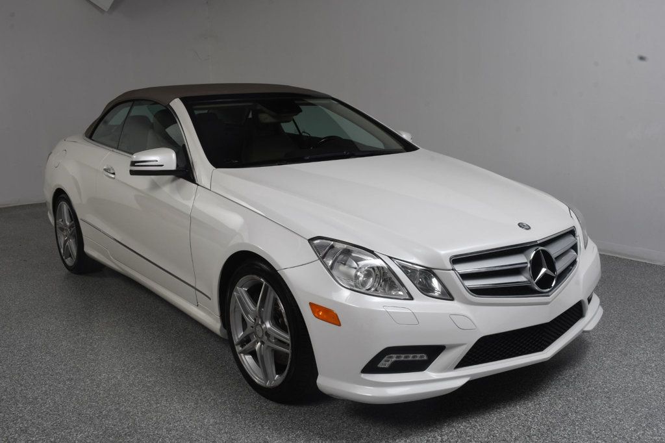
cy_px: 222
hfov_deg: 53.1
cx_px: 332
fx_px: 665
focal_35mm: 36
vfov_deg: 36.8
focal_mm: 24
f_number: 14
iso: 100
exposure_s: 1/160
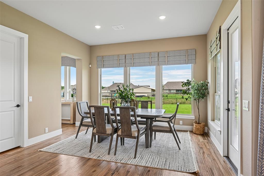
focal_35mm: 20
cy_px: 88
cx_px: 132
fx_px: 147
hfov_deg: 84.0
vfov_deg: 61.9
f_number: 8
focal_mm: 20
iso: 400
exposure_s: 1/200
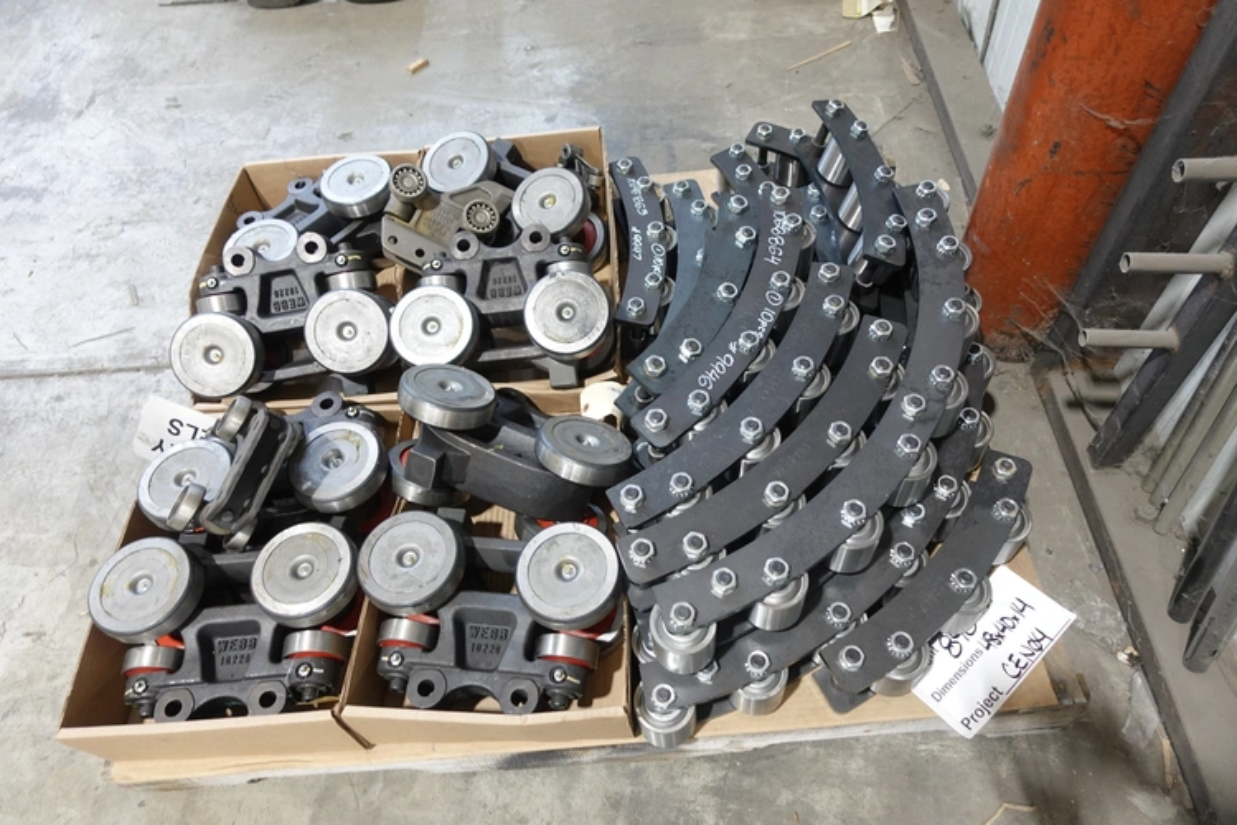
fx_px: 825
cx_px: 618
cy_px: 412
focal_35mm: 24
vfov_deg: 53.1
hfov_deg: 73.7
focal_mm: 8.8
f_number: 1.8
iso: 500
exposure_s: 1/30
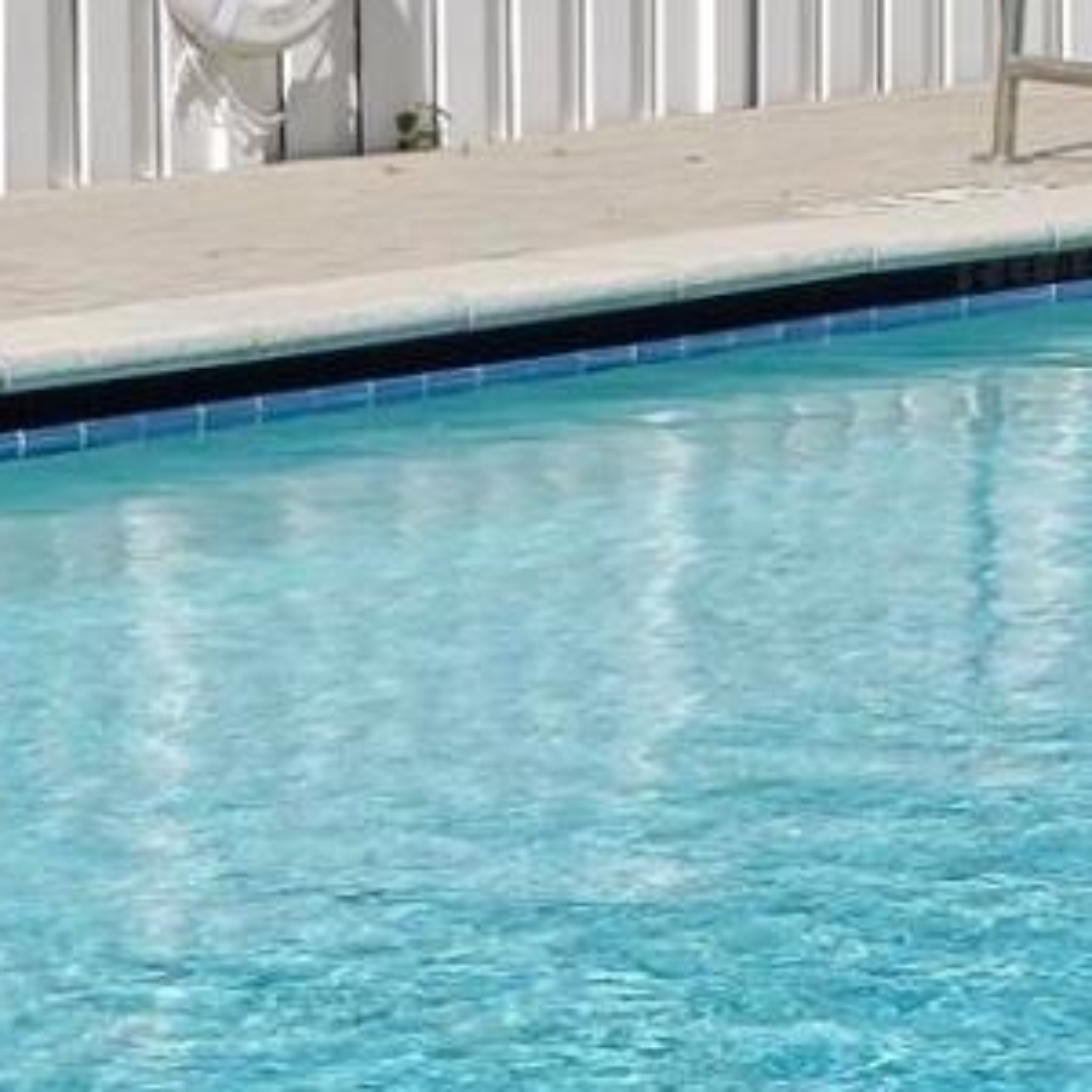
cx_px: -160
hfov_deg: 8.9
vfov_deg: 8.9
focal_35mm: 195
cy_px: 1238
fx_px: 6960
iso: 40
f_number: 1.4
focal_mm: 6.5
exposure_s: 1/7939
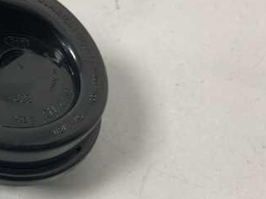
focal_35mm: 56
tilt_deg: -60.1
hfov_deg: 32.3
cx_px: 17
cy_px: 116
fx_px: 430
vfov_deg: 26.1
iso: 40
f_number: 1.8
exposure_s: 1/17
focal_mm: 4
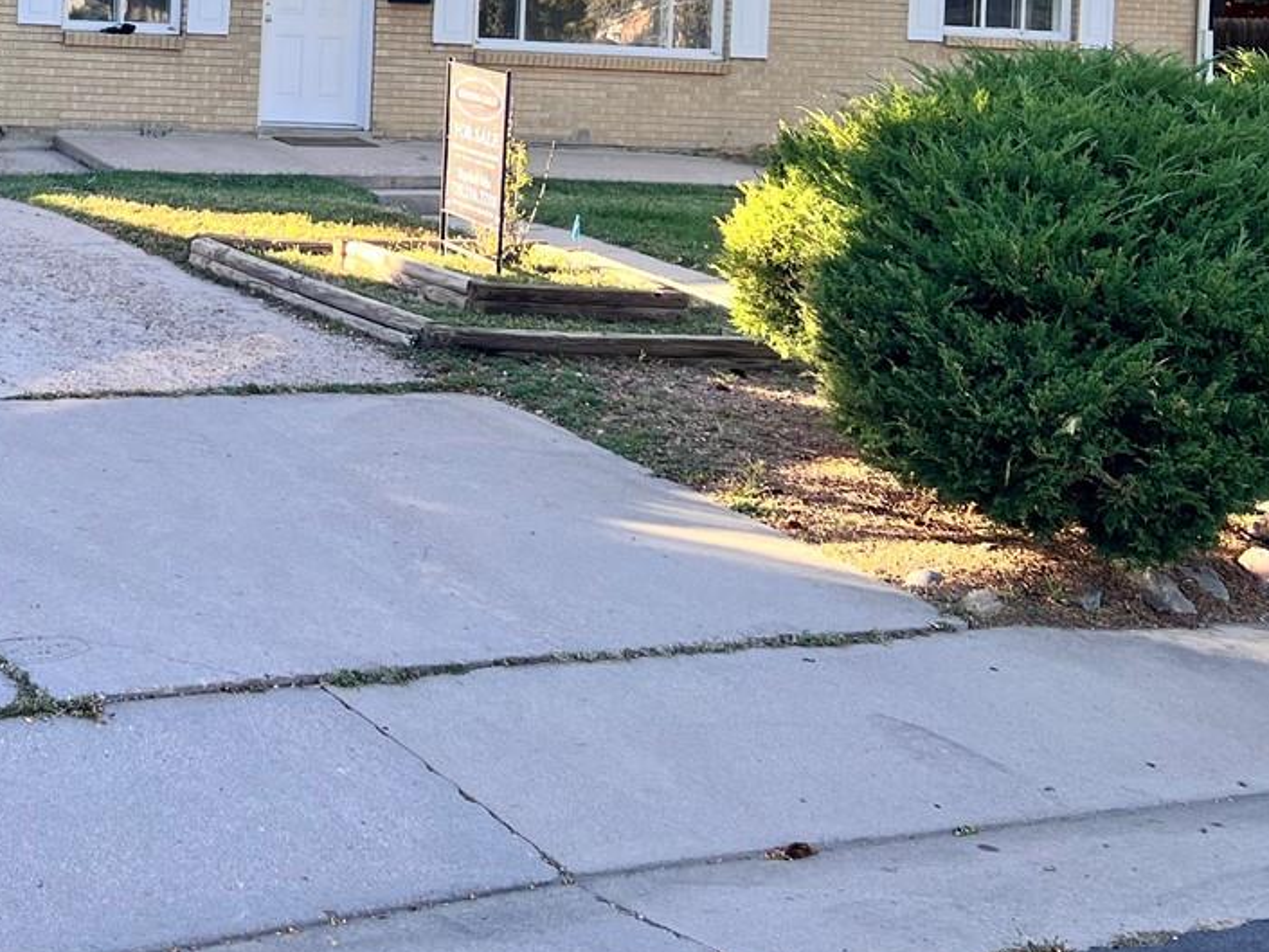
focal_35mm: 59
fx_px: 2163
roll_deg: -2.4
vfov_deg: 23.5
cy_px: -47
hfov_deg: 31.2
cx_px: 131
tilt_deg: +0.8
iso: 50
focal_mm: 5.7
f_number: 1.5
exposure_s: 1/277
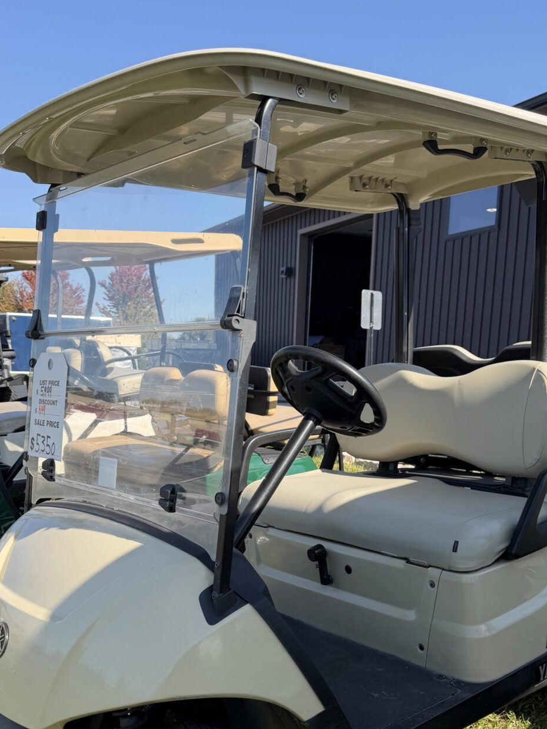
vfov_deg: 49.2
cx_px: 296
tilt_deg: -8.2
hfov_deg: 38.6
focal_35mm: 37
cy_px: 493
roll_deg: -2.4
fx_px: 779
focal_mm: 6.76
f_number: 1.78
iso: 80
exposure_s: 1/1689
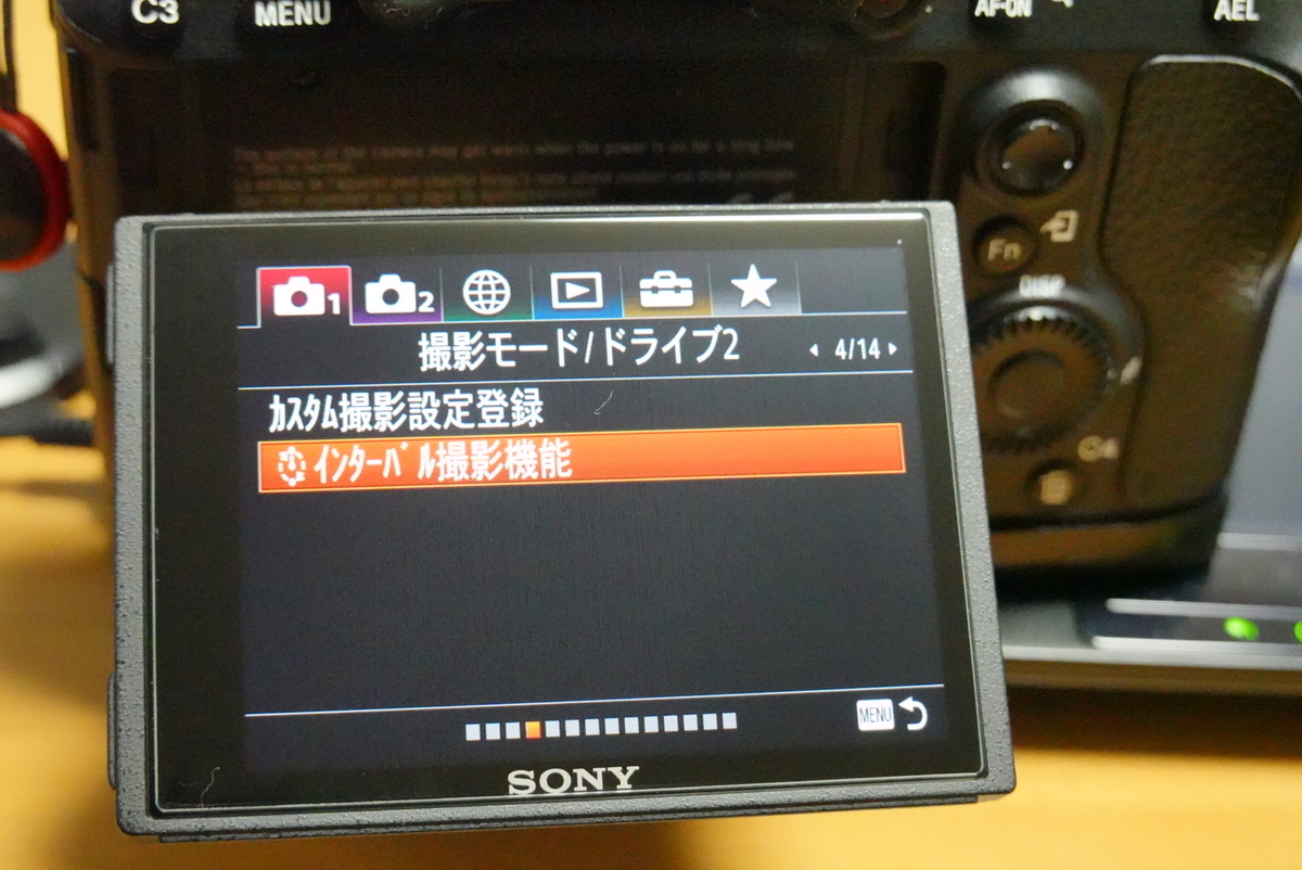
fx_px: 2244
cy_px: 435
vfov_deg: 21.9
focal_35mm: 62
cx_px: 651
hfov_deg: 32.4
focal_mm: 22.92
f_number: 4.5
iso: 6400
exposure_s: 1/125
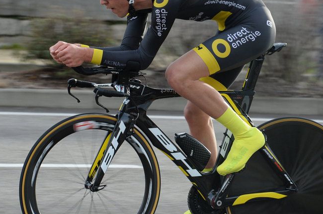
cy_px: 53
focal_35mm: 189
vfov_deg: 7.2
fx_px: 1694
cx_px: 155
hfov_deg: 10.9
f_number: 7.1
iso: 1000
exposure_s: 1/400
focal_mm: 120
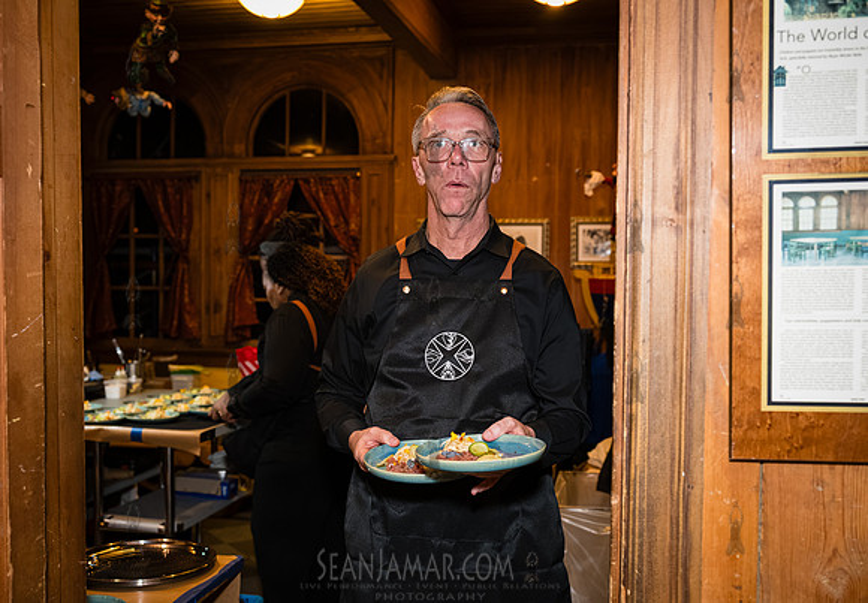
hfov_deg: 48.8
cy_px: 327
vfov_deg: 34.9
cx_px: 411
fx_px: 957
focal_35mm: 39
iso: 4000
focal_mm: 35
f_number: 4
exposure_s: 1/200
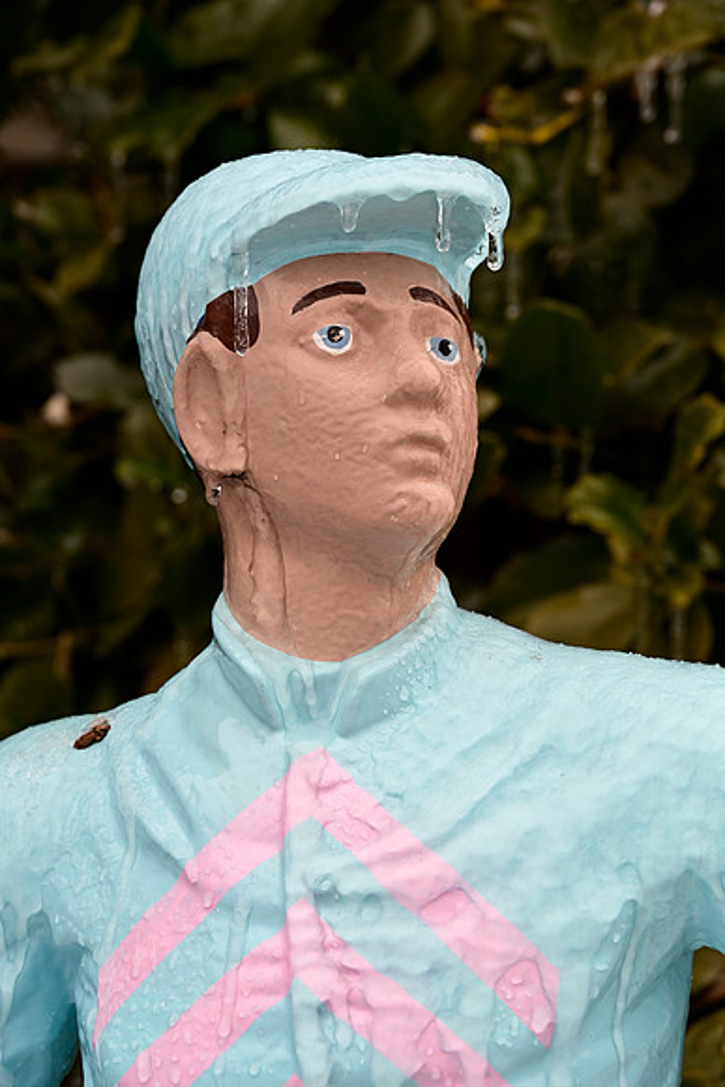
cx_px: 362
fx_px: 3019
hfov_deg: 13.7
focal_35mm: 100
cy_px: 544
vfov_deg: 20.4
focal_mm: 100
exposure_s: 1/60
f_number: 8
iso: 100
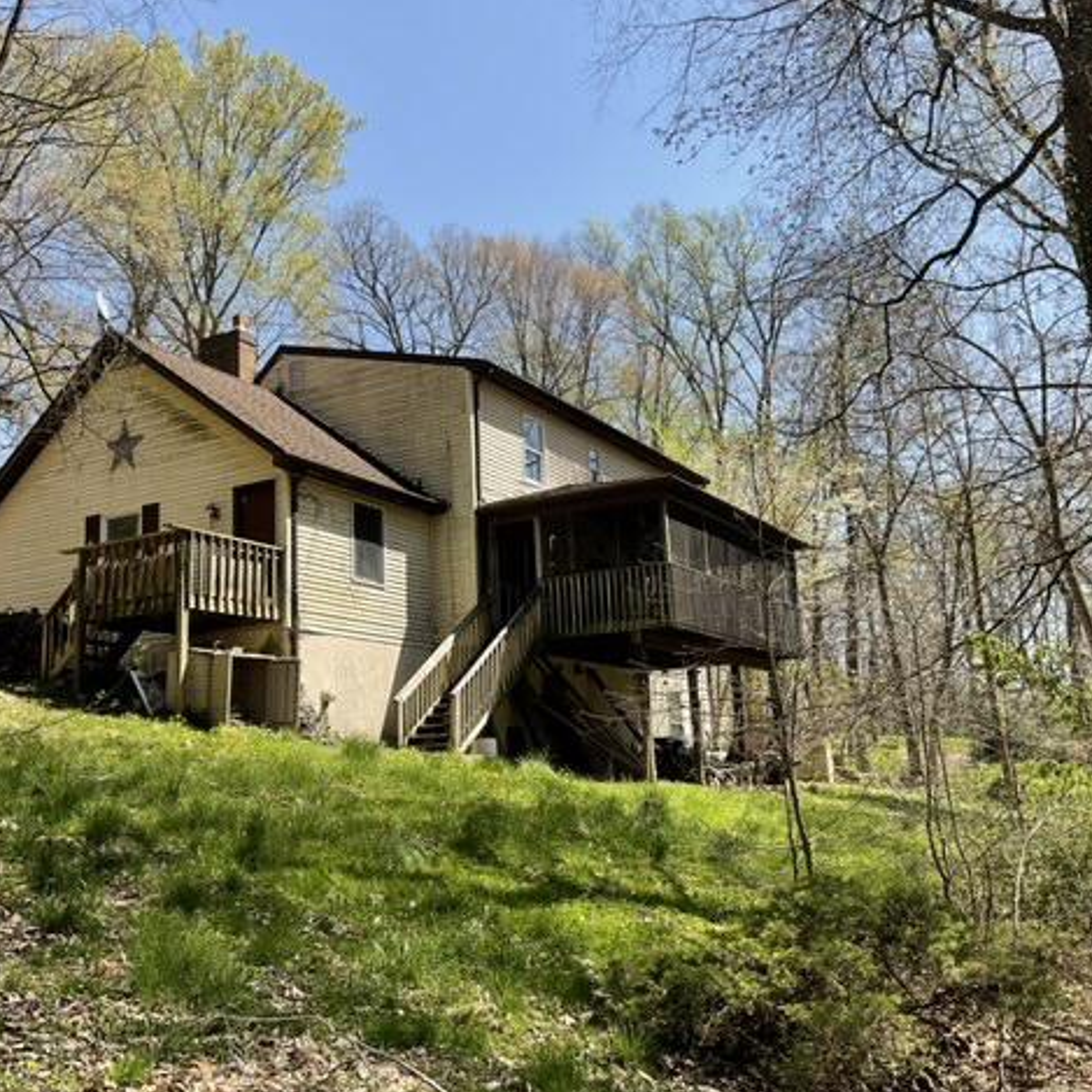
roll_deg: +1.6
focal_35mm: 35
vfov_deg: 47.2
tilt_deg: +10.9
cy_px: 540
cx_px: 477
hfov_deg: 47.1
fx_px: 1249
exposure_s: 1/883
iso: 16
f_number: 1.8
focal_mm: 3
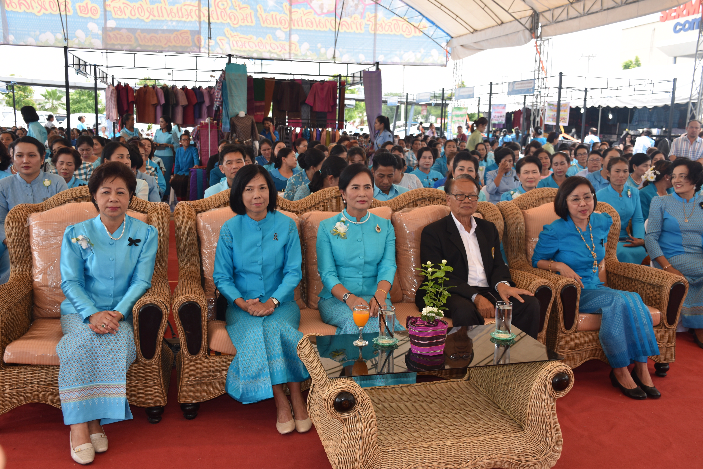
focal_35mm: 33
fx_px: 644
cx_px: 352
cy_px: 234
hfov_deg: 57.2
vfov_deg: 40.0
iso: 110
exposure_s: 1/125
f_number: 5.6
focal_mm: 22
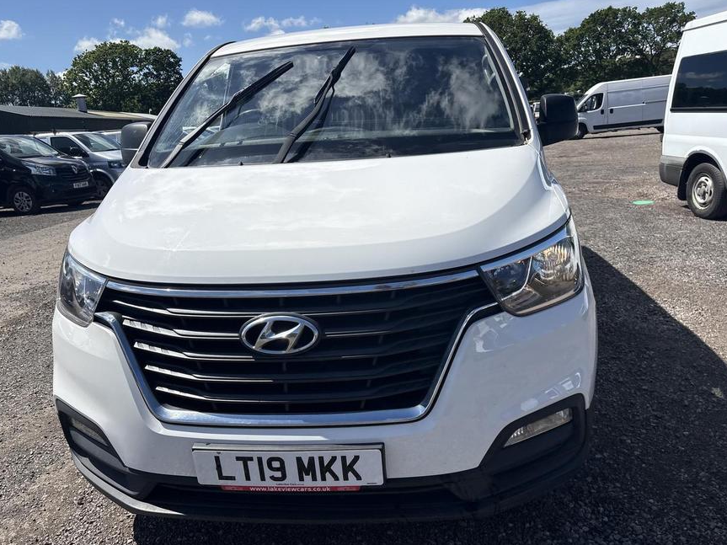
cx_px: 372
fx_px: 567
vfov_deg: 51.3
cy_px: 280
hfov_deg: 65.3
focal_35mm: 27
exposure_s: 1/5348
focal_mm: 5.96
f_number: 1.6
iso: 50
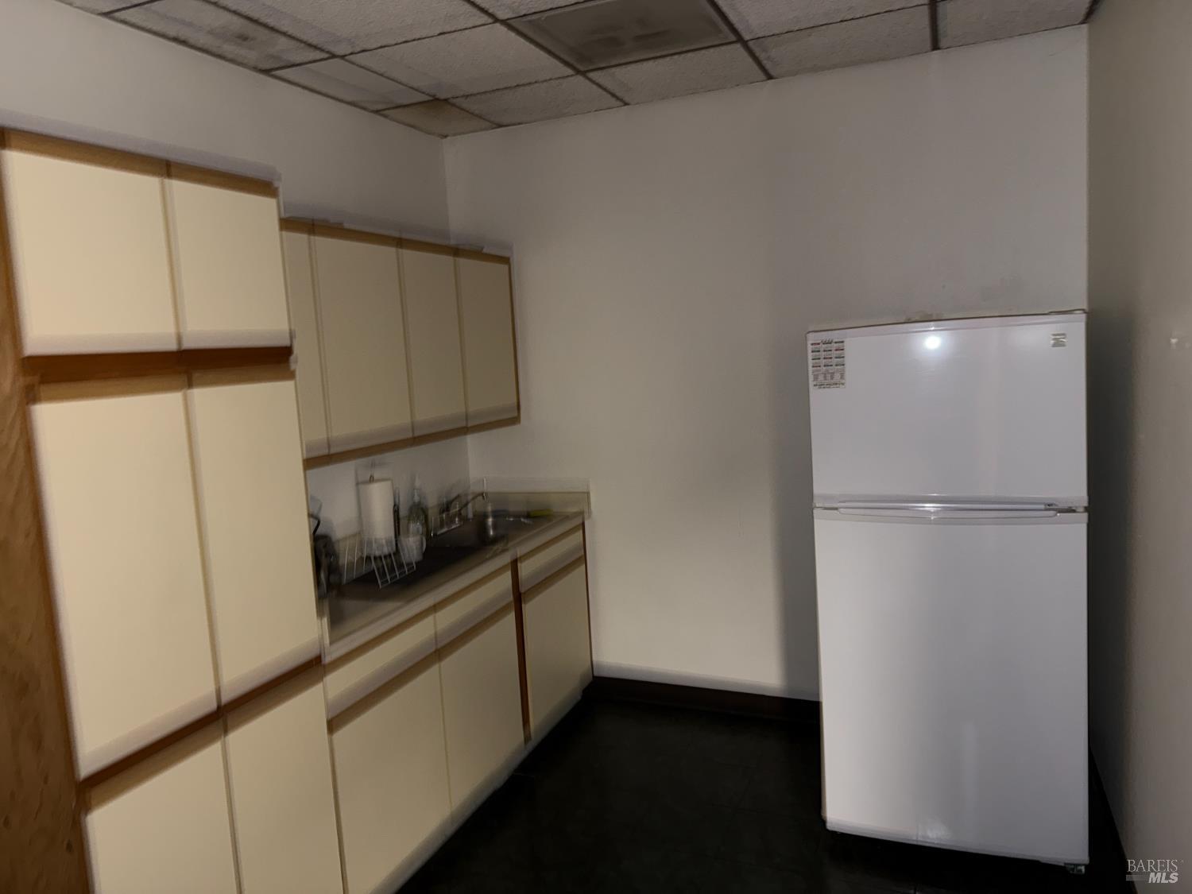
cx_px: 596
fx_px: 826
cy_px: 447
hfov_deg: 71.6
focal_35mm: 24
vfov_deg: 56.8
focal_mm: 6.76
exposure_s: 1/6
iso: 100
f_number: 1.78
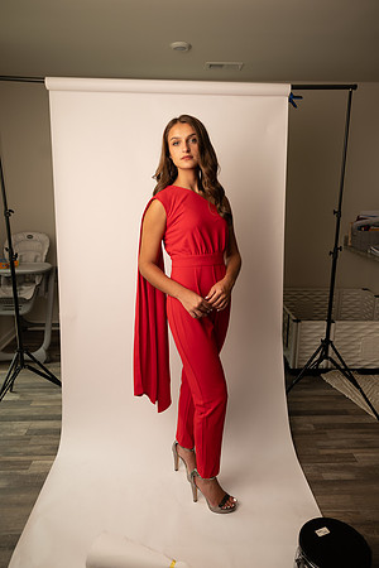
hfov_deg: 53.1
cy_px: 284
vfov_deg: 73.7
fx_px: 379
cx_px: 190
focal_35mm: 24
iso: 100
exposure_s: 1/160
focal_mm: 24
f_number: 3.2
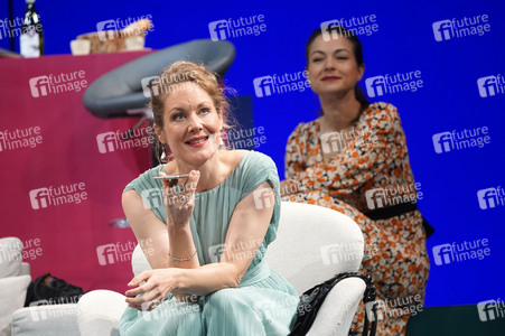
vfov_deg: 5.2
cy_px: 168
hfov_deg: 7.8
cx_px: 252
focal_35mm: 264
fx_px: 3701
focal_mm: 264
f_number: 6.3
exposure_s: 1/250
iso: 2500
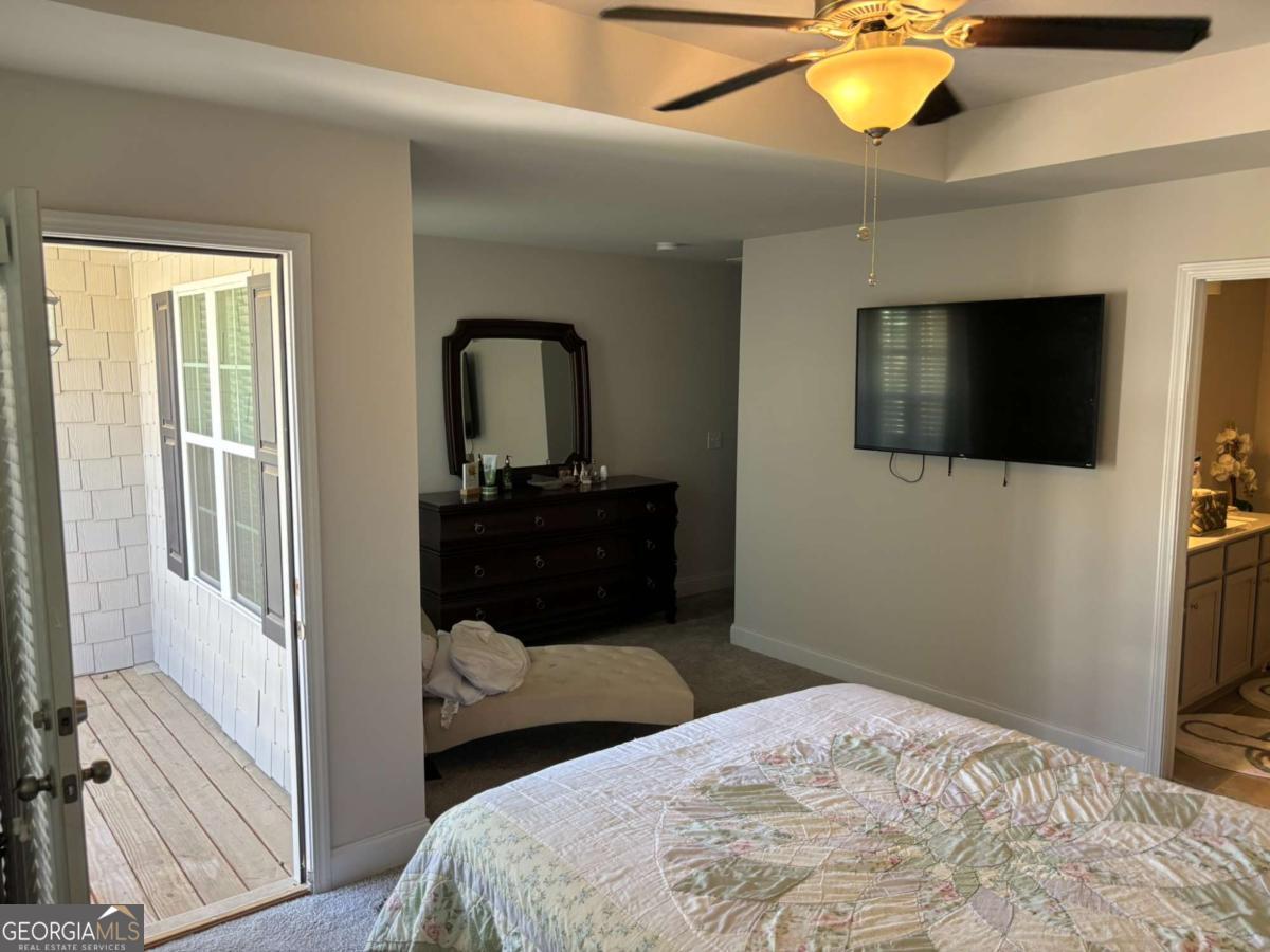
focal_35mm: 26
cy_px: 476
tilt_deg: -7.6
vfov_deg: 53.1
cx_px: 635
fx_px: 954
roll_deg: +0.1
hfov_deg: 67.3
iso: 125
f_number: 1.6
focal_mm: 5.96
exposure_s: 1/121
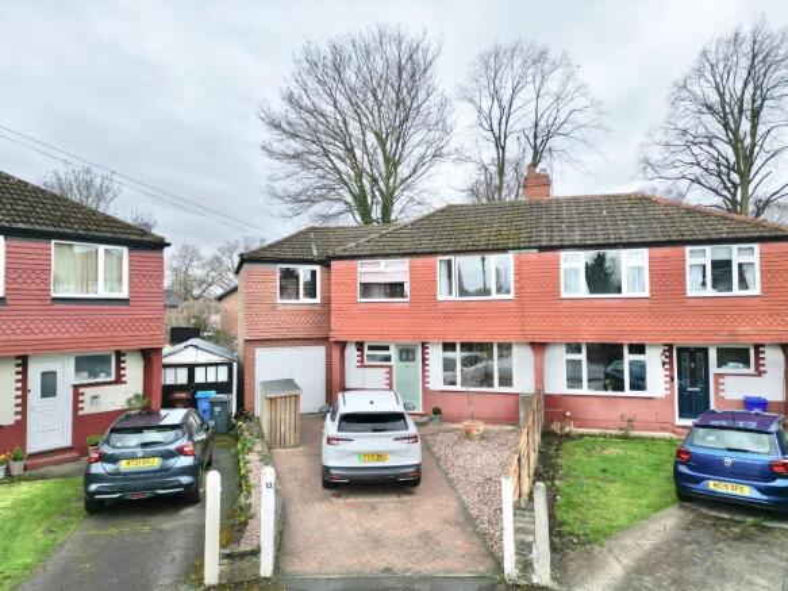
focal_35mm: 24
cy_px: 296
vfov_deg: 56.8
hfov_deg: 71.6
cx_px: 394
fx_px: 546
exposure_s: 1/725
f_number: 1.7
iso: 120
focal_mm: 6.72
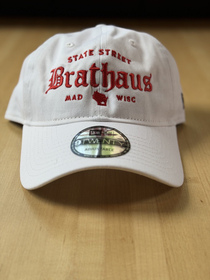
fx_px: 388
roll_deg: -1.6
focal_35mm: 48
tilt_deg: -30.1
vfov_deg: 39.7
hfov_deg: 30.3
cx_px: 105
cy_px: 140
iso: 50
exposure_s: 1/162
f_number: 1.78
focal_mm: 6.76
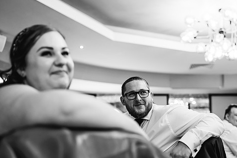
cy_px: 90
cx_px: 141
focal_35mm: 45
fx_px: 296
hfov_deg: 43.4
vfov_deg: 29.9
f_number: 1.8
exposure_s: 1/250
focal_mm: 35
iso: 800
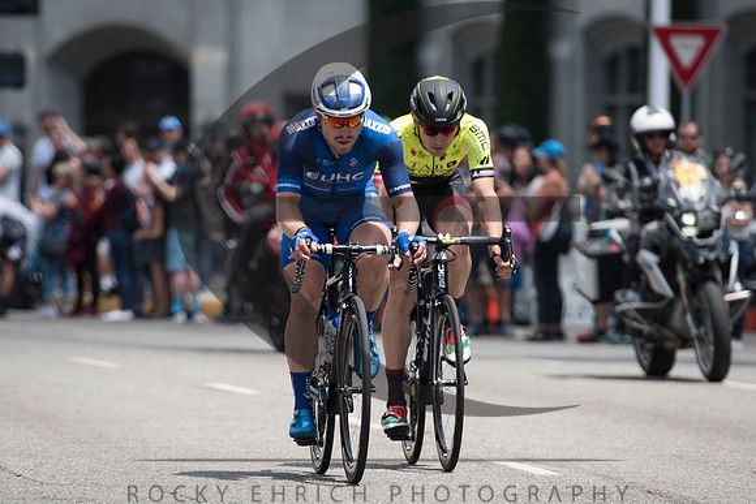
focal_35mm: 398
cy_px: 262
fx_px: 8351
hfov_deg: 5.2
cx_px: 336
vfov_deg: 3.5
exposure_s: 1/800
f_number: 4
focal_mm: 200
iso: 100
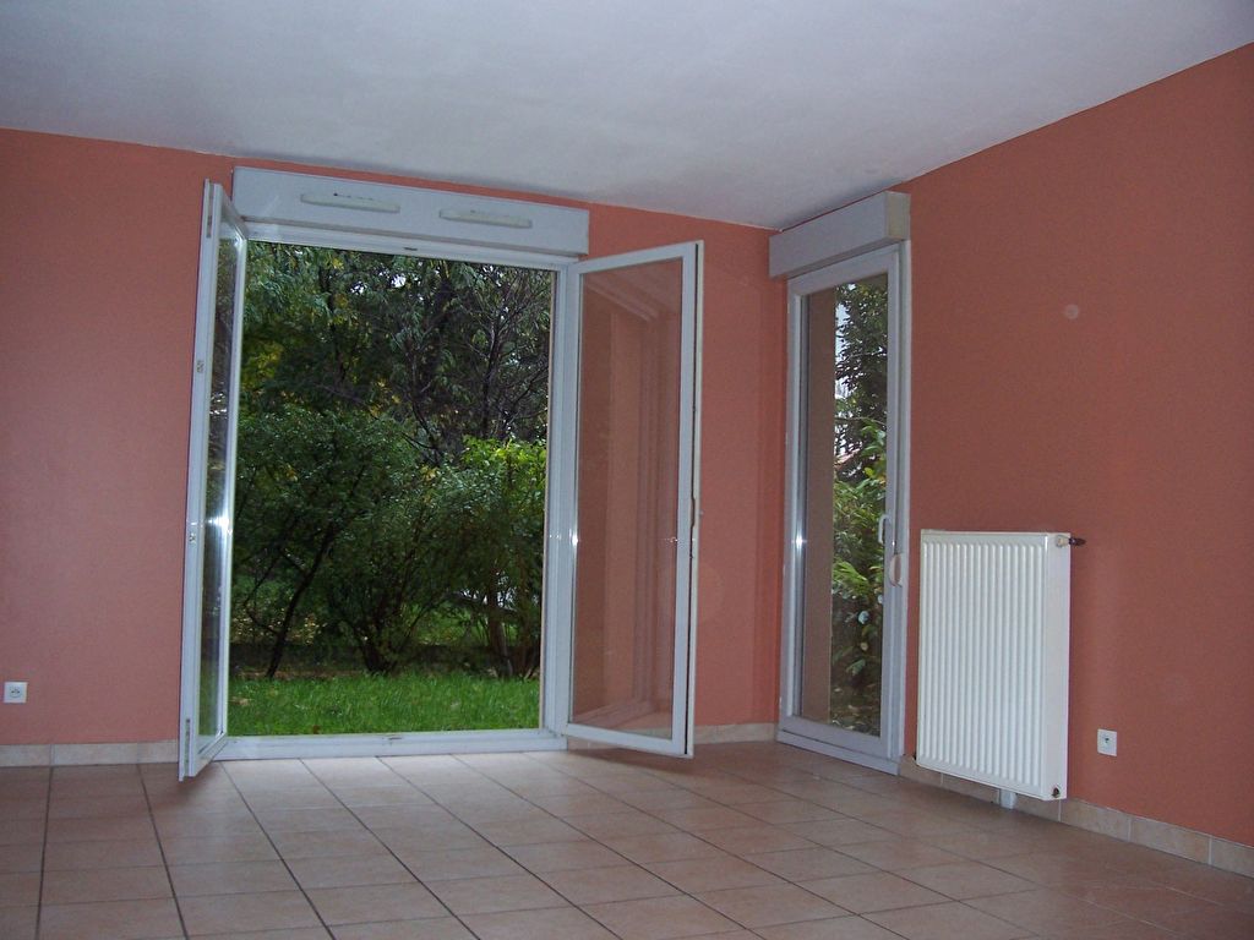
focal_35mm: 34
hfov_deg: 54.0
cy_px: 470
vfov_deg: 41.8
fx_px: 1232
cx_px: 627
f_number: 2.7
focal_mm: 5.6
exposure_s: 1/60
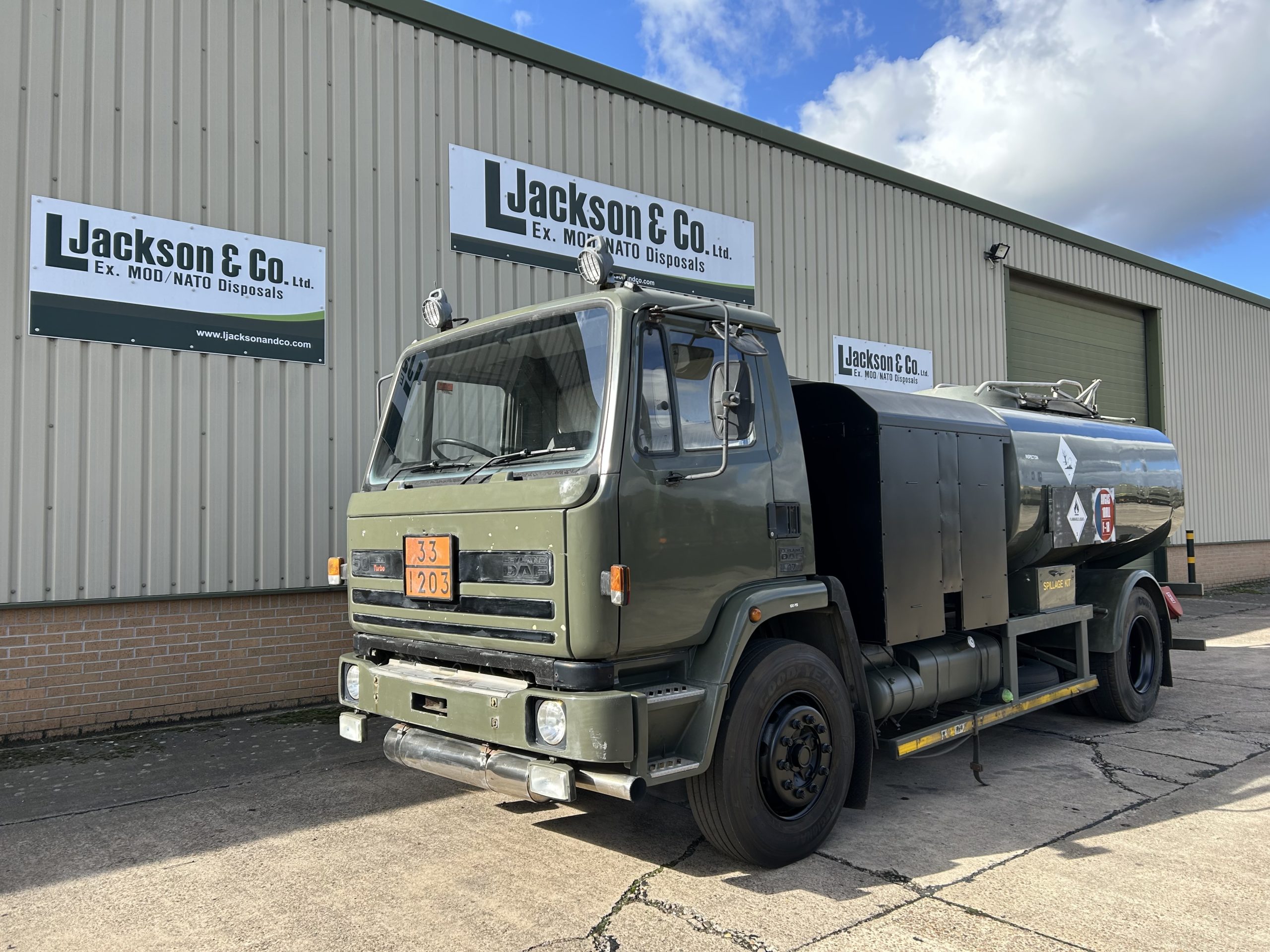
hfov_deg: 67.3
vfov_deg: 53.1
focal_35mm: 26
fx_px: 954
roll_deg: -1.5
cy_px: 476
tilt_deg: +3.3
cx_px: 635
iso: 50
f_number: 1.5
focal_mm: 5.7
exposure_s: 1/1575
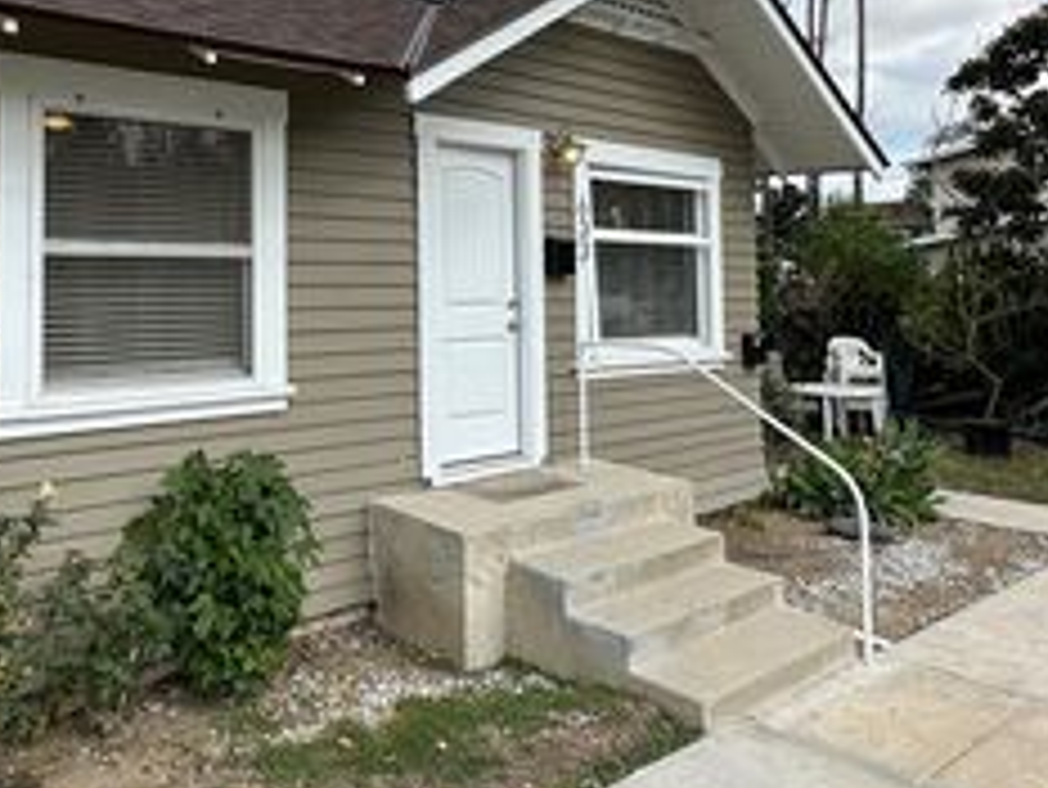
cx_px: 333
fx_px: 909
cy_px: 254
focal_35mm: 30
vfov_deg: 46.0
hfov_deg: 58.3
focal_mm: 2.22
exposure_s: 1/1125
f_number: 2.2
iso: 50
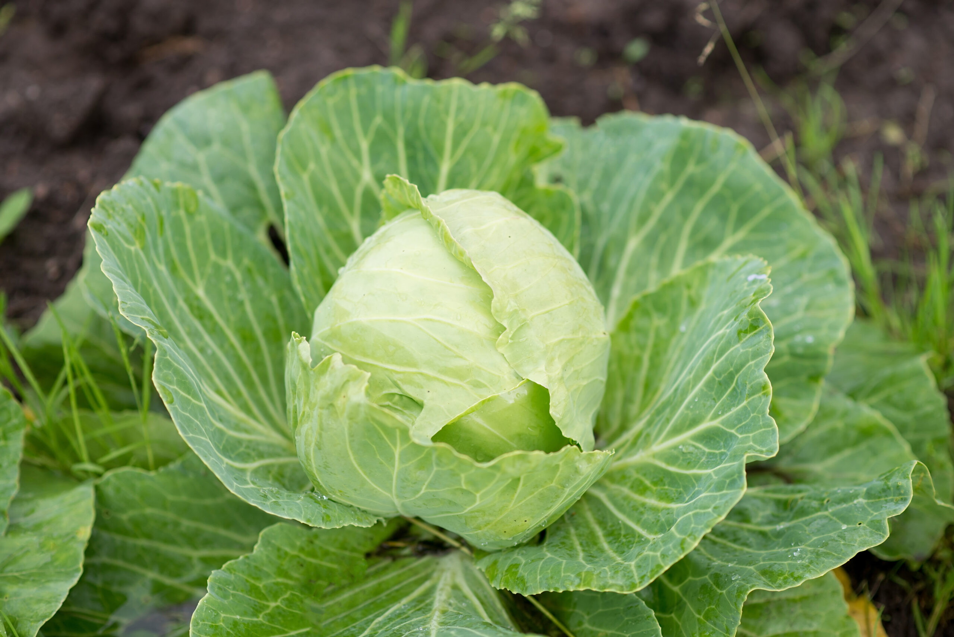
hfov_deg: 23.9
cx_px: 477
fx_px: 2253
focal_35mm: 85
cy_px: 318
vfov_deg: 16.1
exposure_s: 1/1250
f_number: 2.5
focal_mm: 85
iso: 200
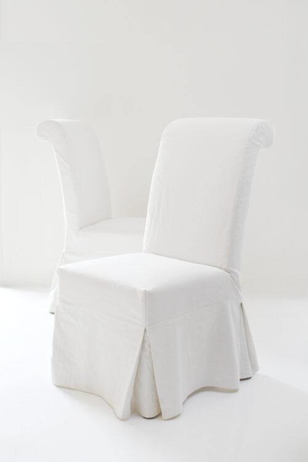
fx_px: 667
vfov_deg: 38.2
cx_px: 154
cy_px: 231
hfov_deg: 26.0
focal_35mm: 52
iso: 1000
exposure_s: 1/125
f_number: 8
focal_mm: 35
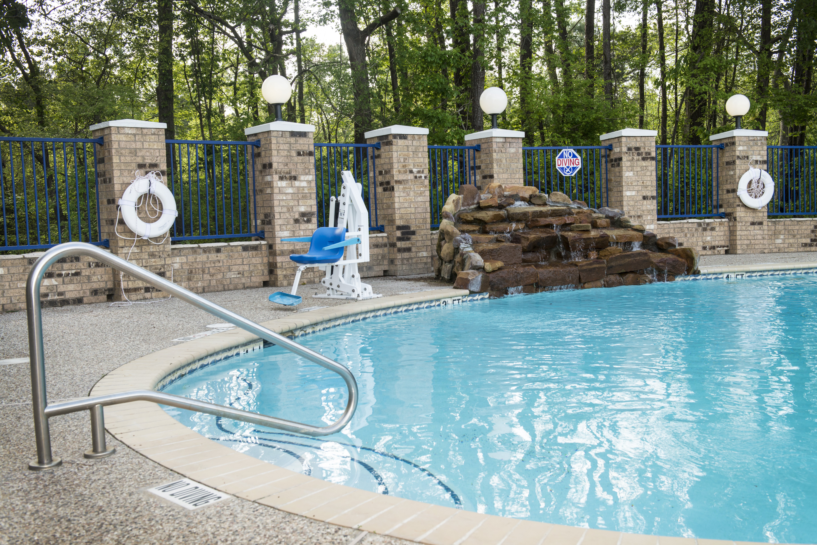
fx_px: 908
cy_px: 272
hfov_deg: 48.4
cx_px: 408
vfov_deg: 33.4
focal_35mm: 40
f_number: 11
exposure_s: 1/160
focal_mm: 40
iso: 400
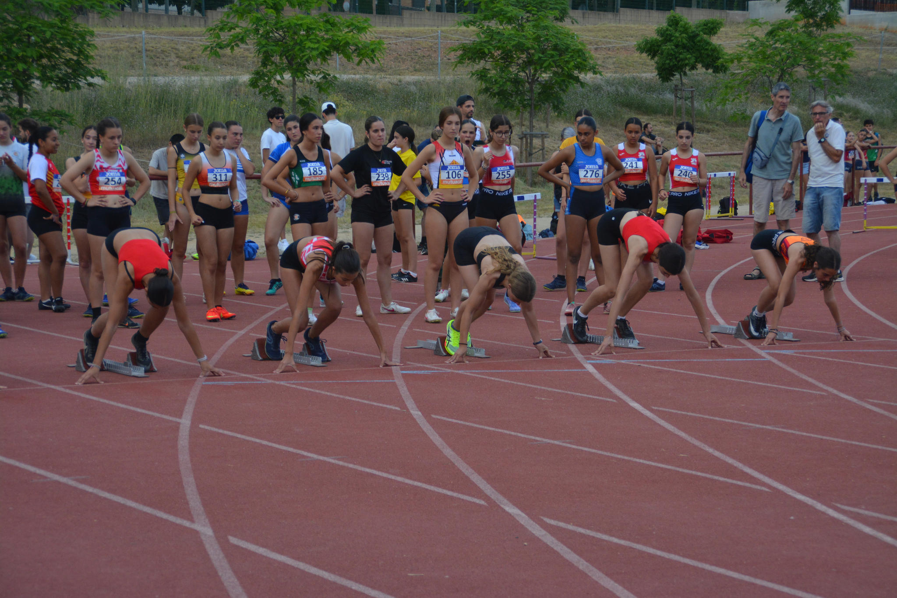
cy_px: 299
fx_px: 2317
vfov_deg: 14.7
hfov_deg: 21.9
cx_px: 448
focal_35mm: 93
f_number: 5.3
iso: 800
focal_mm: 62
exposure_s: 1/500
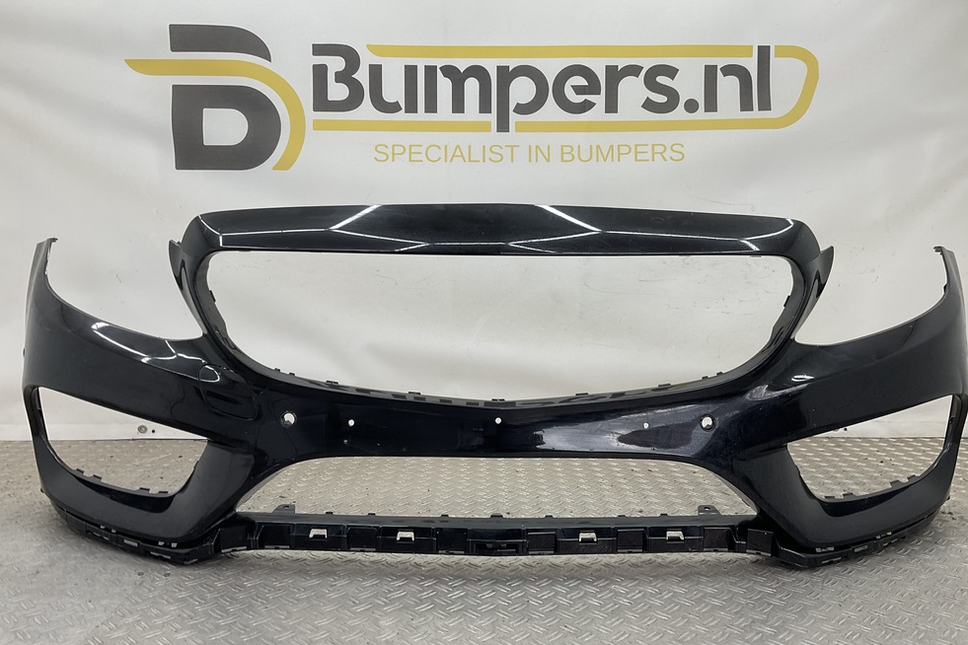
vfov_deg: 42.3
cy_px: 318
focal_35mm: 31
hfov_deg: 60.3
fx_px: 833
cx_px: 494
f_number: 1.8
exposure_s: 1/120
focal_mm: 3
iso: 20
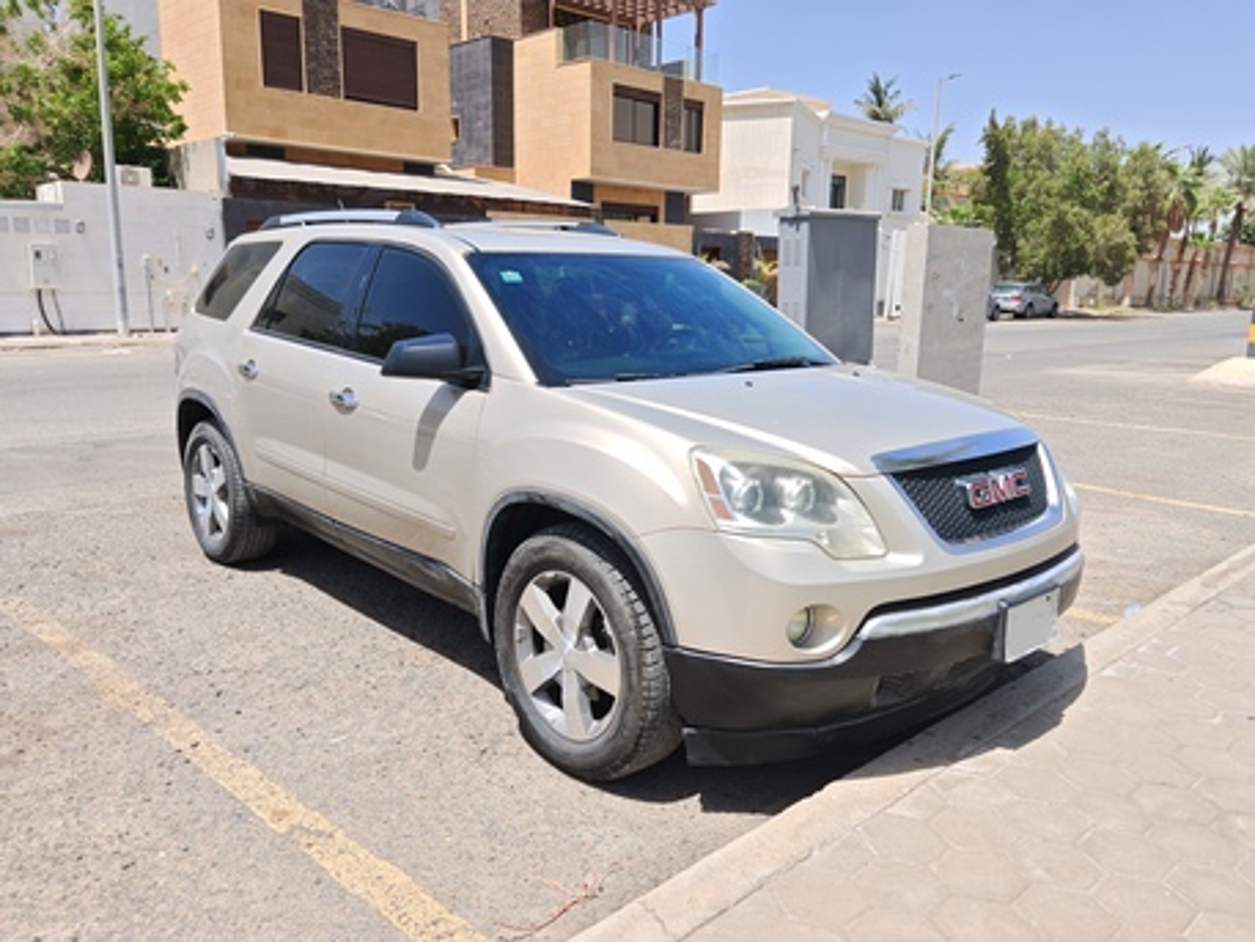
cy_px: 471
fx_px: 979
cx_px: 628
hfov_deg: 65.3
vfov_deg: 51.4
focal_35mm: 27
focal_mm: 6.67
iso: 50
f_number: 1.9
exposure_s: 1/1500
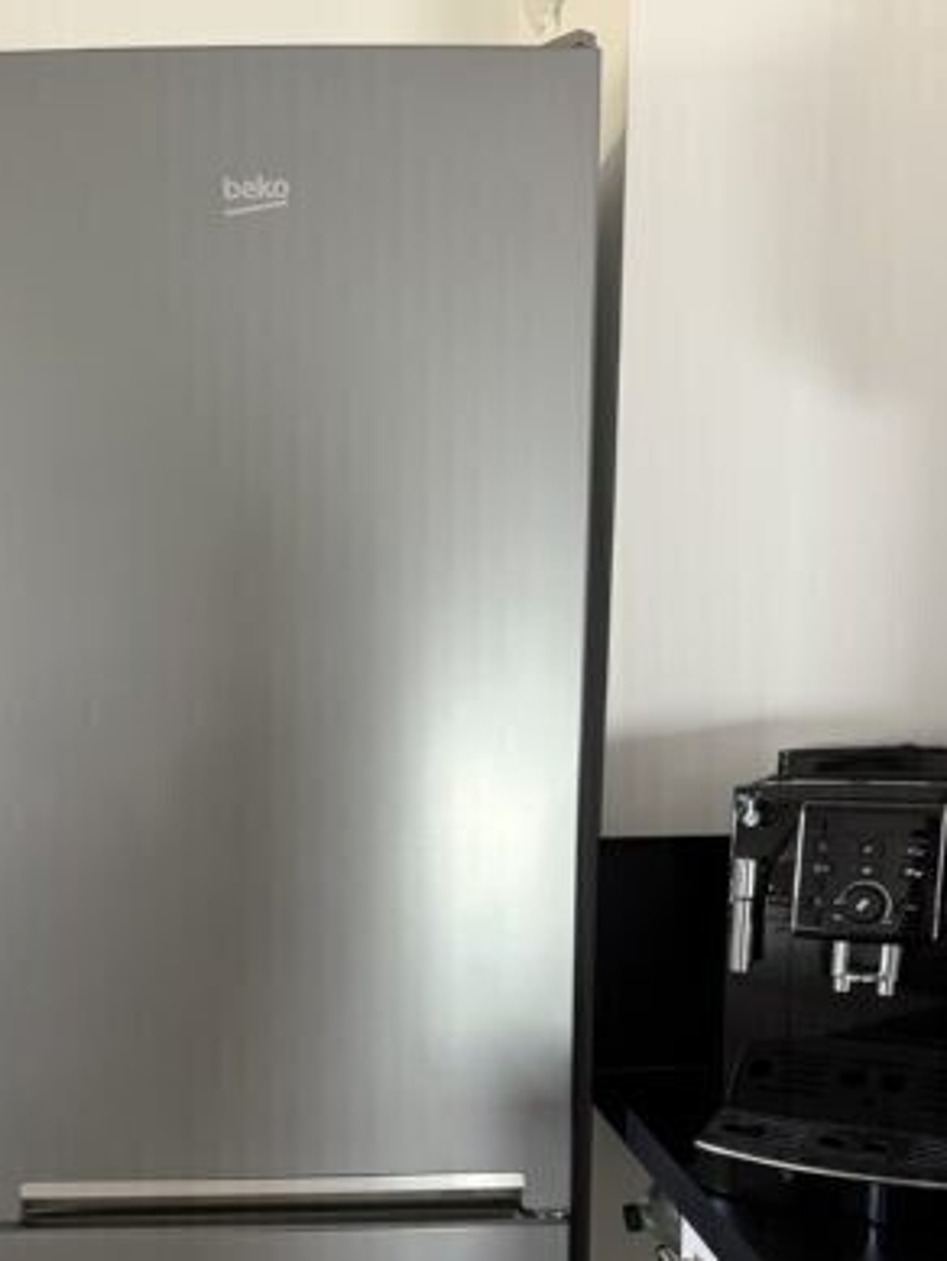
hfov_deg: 38.1
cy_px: 947
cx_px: 289
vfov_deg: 48.2
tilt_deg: -9.6
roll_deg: +0.3
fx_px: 1349
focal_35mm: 37
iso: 500
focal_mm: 6.76
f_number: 1.78
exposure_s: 1/60
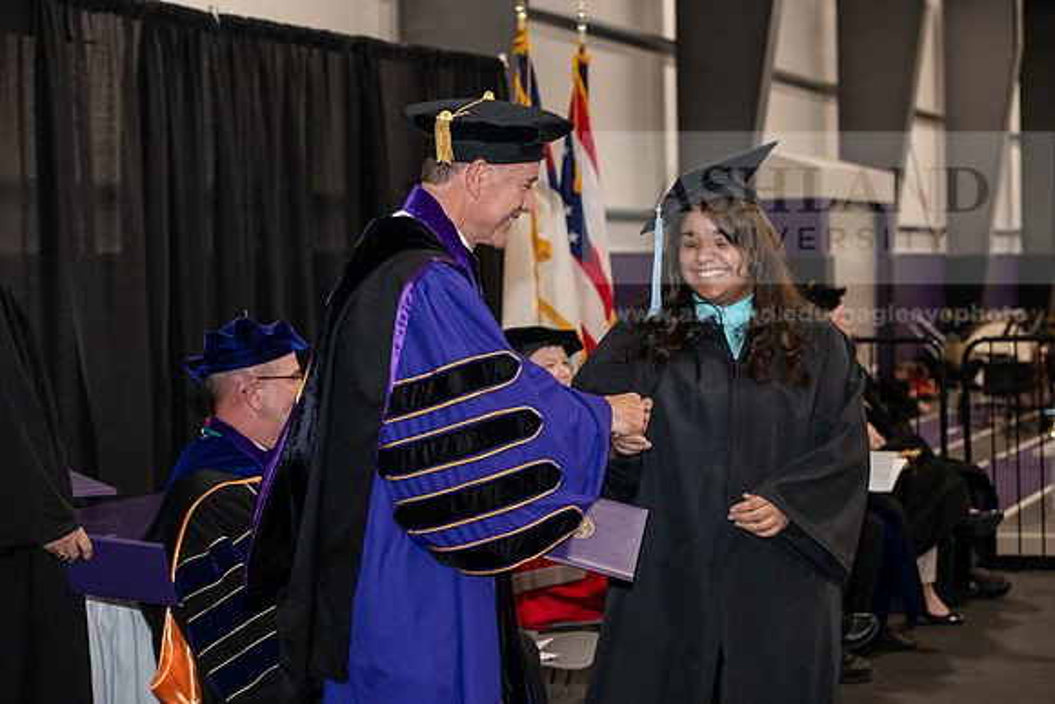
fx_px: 2198
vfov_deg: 18.2
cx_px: 528
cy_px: 352
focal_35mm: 75
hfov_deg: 27.0
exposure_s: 1/200
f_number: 5
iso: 2500
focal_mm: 75
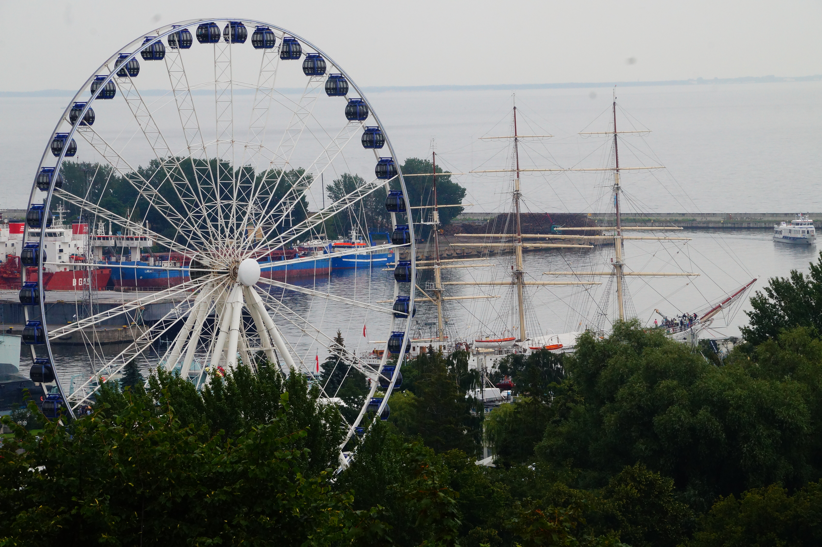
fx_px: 4450
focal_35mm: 195
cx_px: 411
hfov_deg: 10.6
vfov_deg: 7.0
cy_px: 274
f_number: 16
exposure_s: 1/80
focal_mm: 130
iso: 640
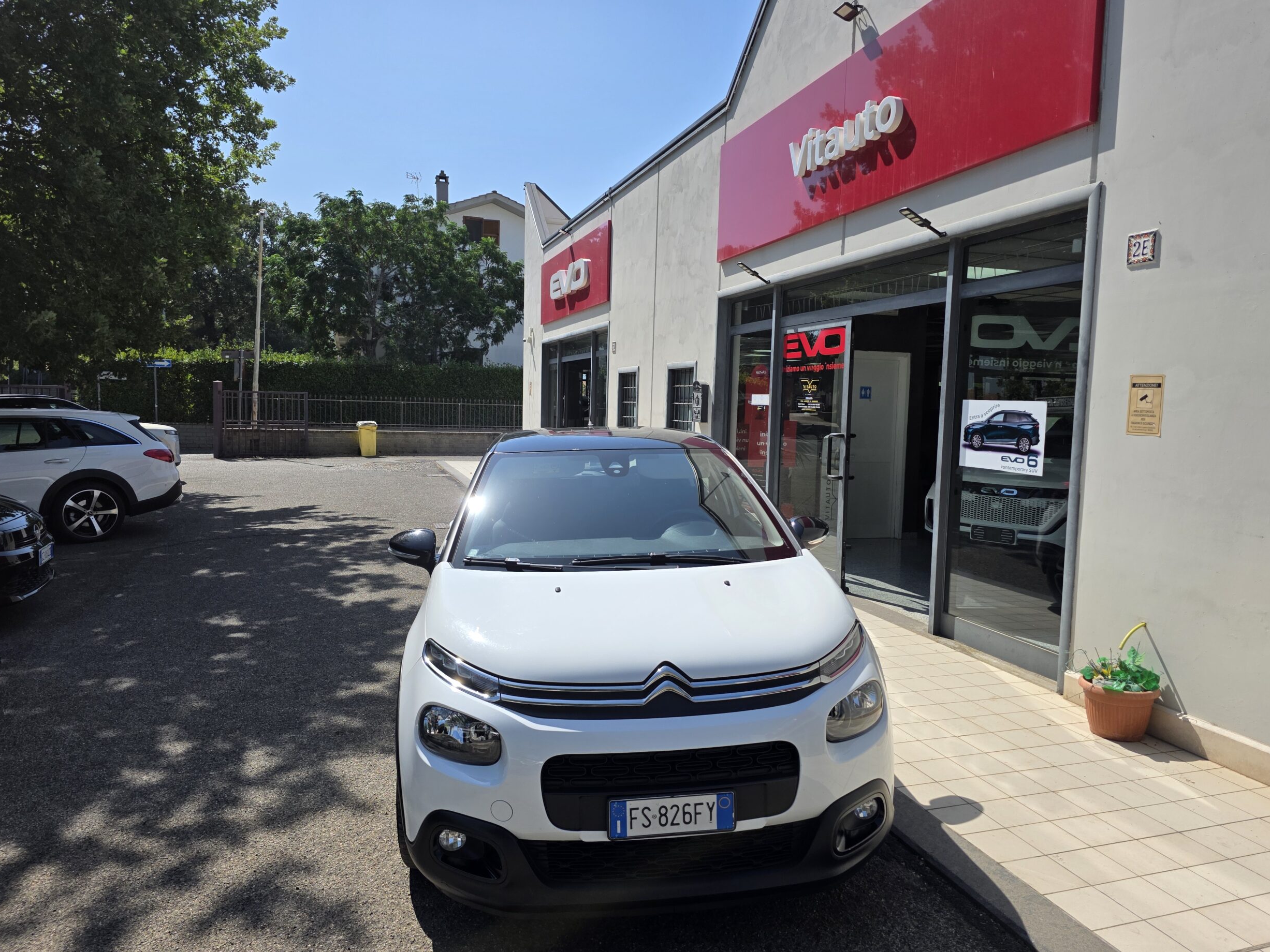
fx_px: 881
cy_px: 480
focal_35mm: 24
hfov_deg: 71.6
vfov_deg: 56.8
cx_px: 640
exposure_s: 1/7061
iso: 80
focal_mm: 6.3
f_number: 1.7
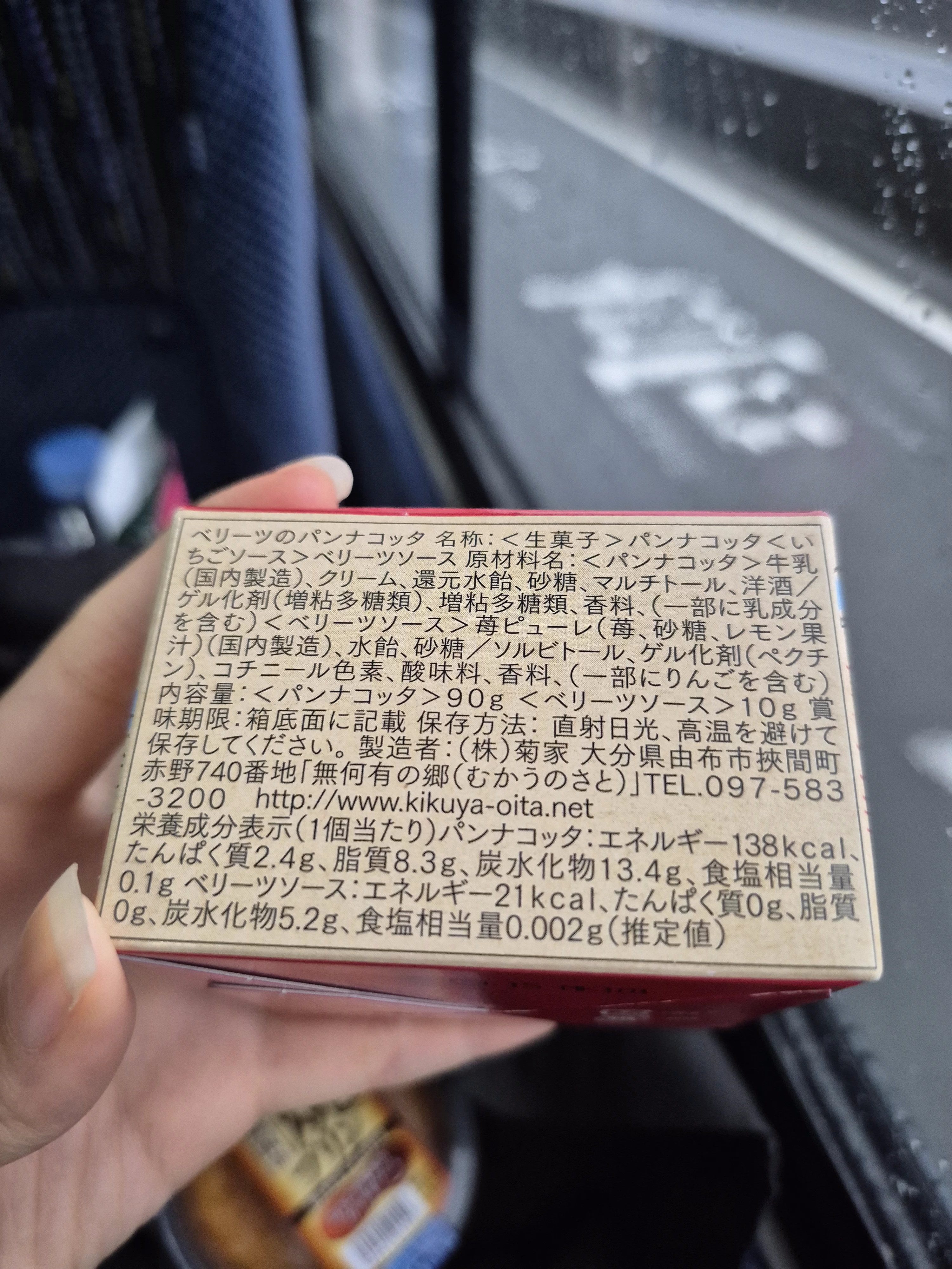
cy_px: 634
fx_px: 843
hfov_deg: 58.9
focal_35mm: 23
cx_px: 476
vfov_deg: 73.9
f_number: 1.8
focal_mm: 5.4
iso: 800
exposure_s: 1/120
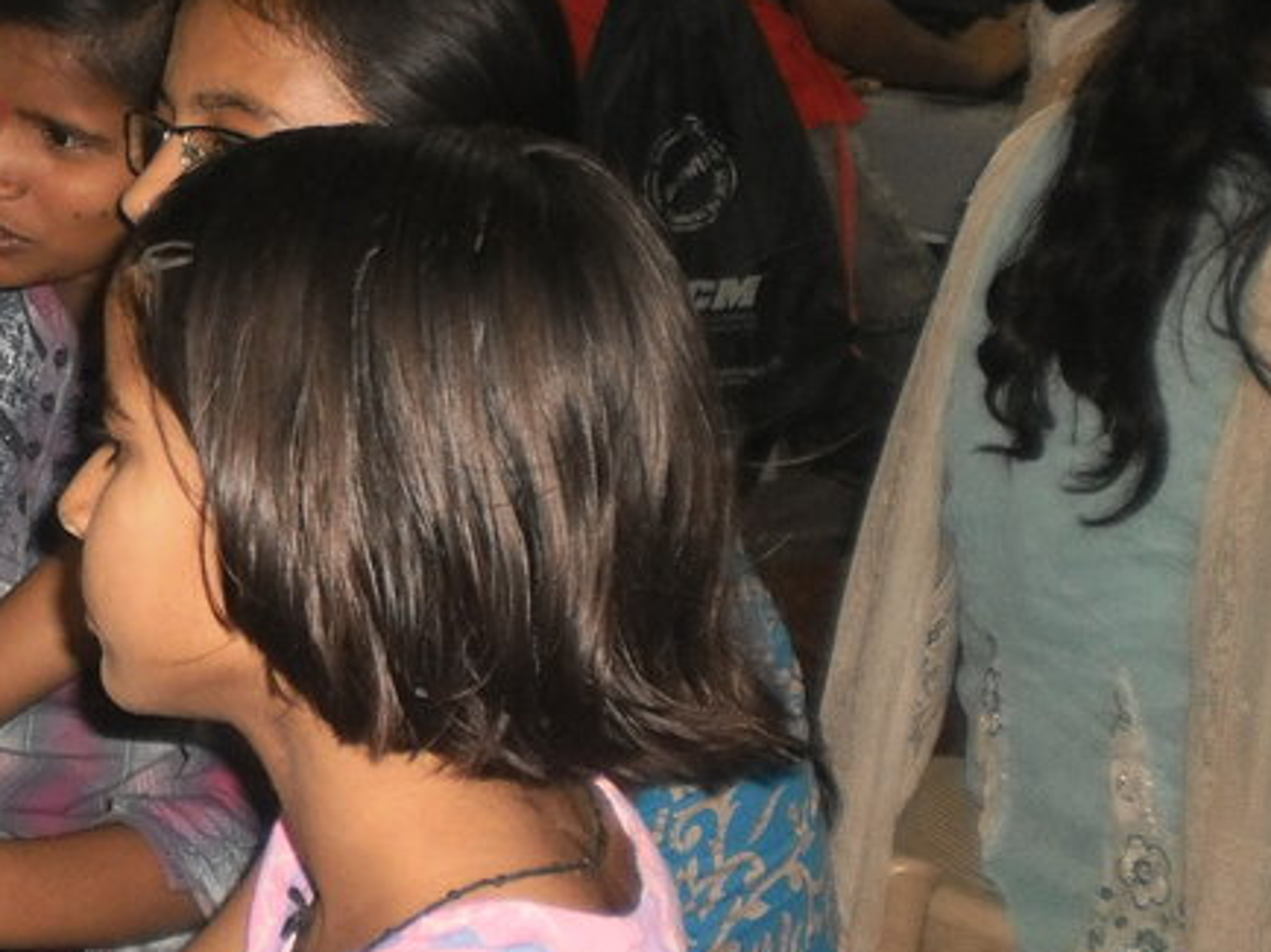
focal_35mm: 85
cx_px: -170
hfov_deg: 21.7
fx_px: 3119
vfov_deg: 17.3
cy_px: 269
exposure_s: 1/30
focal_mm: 6.3
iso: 125
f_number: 3.1
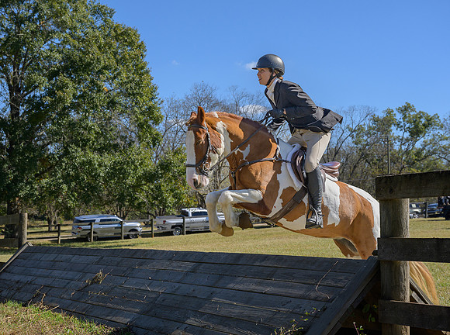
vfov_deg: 25.6
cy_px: 177
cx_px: 203
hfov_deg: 33.9
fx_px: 738
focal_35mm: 57
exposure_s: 1/800
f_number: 5.6
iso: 200
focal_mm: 44
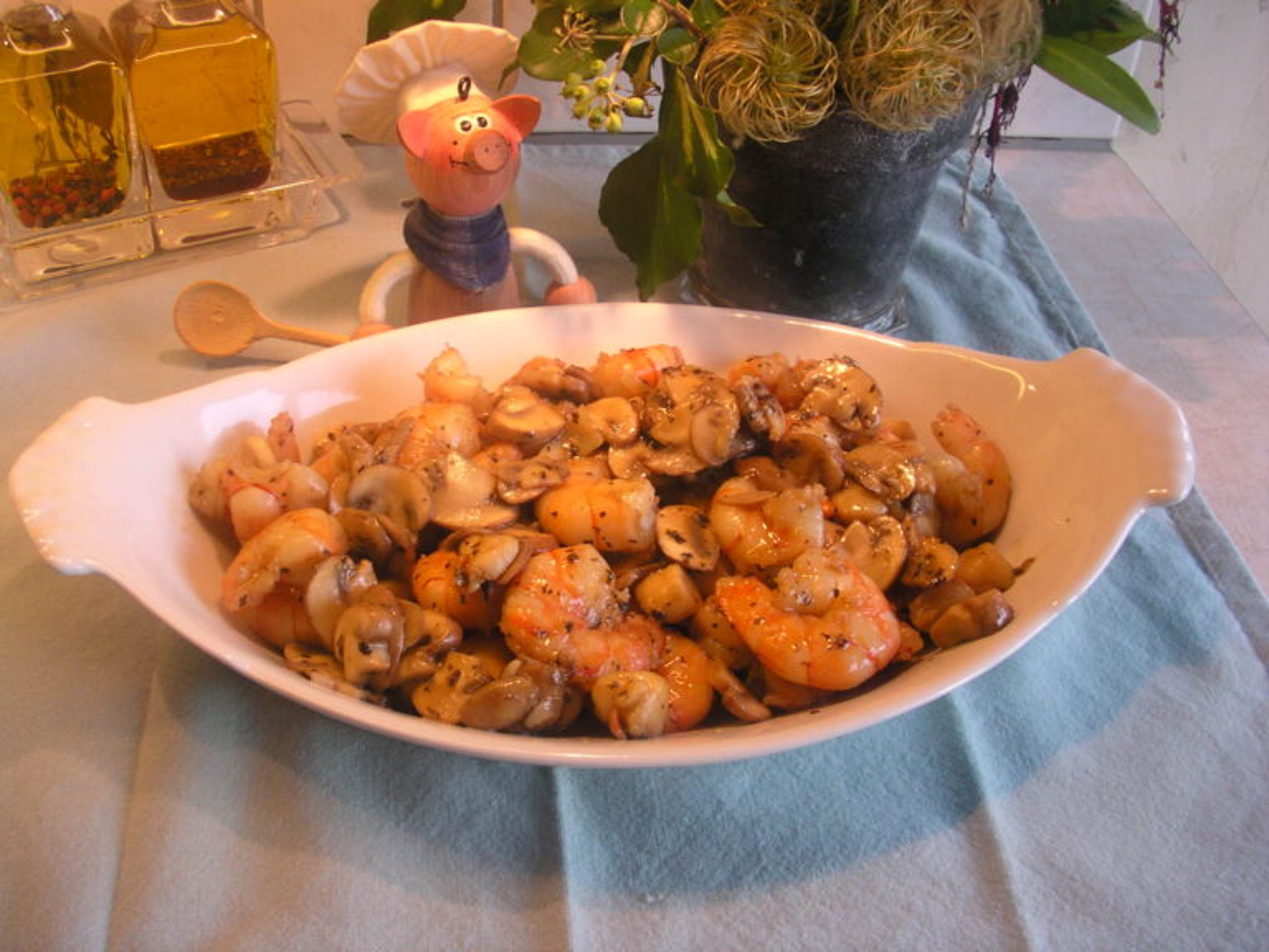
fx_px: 1356
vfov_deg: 38.7
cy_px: 476
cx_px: 634
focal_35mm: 37
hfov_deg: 50.1
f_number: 2.7
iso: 100
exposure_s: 1/33.1
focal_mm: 5.6
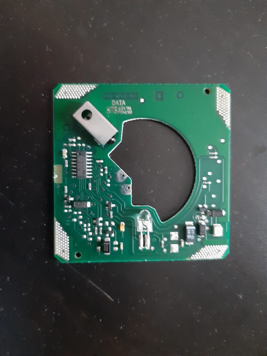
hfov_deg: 51.4
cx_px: 134
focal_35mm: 27
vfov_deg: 65.3
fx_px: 278
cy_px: 178
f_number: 1.7
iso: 1250
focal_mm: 3.93
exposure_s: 1/10
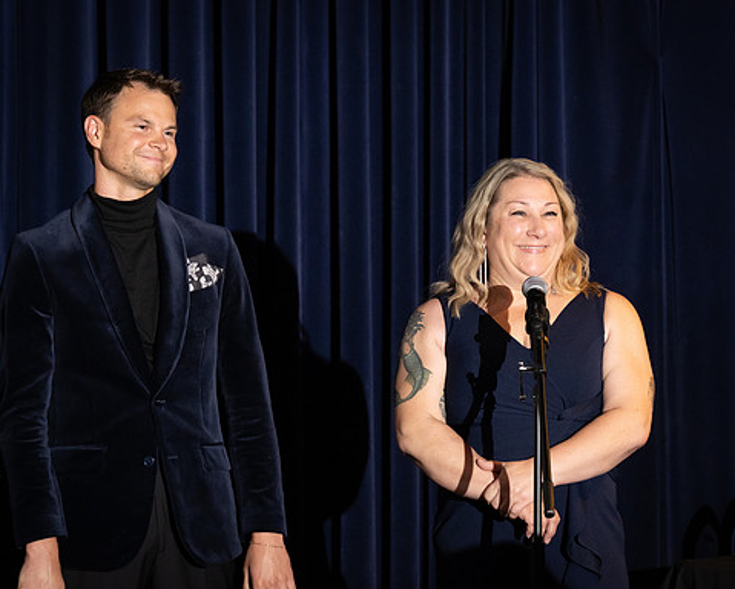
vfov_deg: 7.7
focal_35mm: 202
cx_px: 381
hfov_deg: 9.6
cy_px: 294
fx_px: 4398
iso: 2500
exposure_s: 1/200
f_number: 4.5
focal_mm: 119
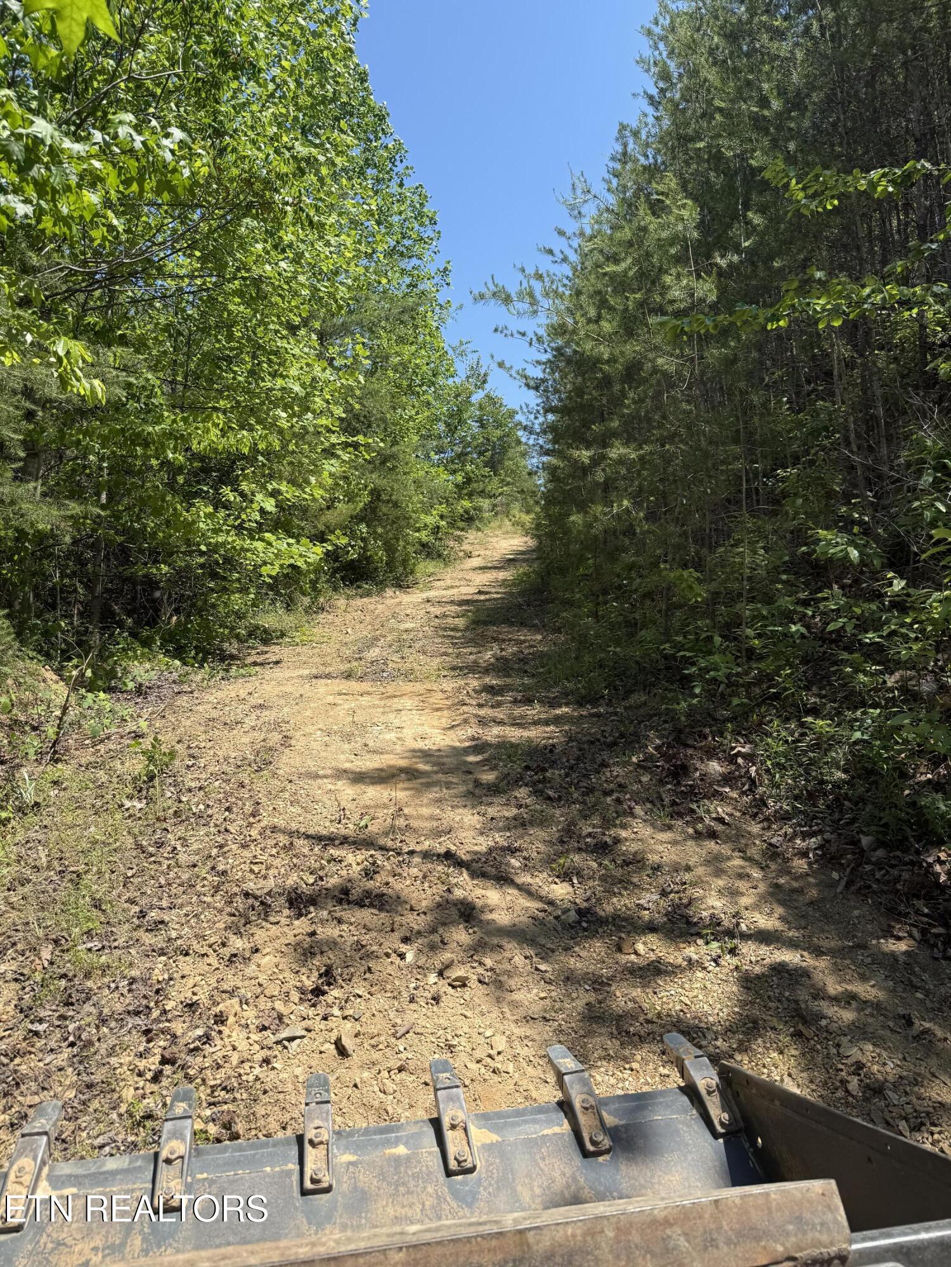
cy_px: 634
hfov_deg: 56.8
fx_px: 879
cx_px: 476
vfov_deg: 71.6
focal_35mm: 24
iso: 80
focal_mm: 6.76
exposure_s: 1/2801
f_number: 1.78
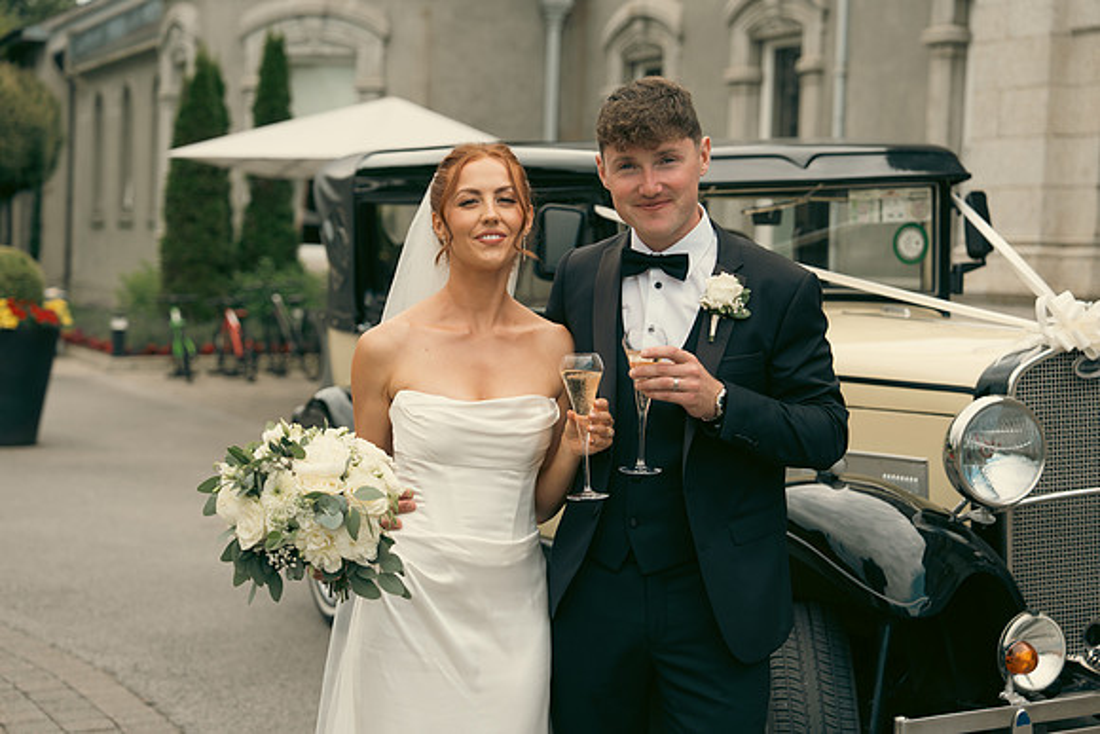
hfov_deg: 28.8
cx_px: 550
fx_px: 2139
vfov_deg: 19.5
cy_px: 367
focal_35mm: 70
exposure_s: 1/500
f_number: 3.5
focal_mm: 70
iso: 125
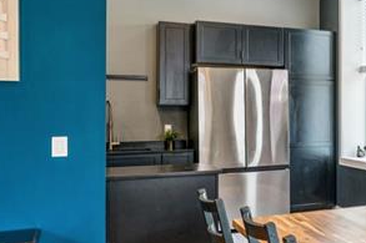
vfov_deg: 23.9
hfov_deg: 27.7
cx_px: 505
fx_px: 576
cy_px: 127
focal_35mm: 57
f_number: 13
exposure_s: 1/3.33
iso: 200
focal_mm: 16.2
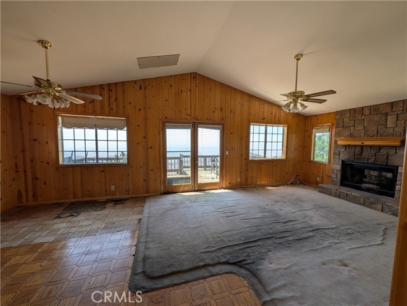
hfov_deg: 110.5
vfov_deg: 94.6
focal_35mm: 12
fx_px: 141
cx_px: 204
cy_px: 153
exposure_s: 1/1104
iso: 54
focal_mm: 2.02
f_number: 1.7
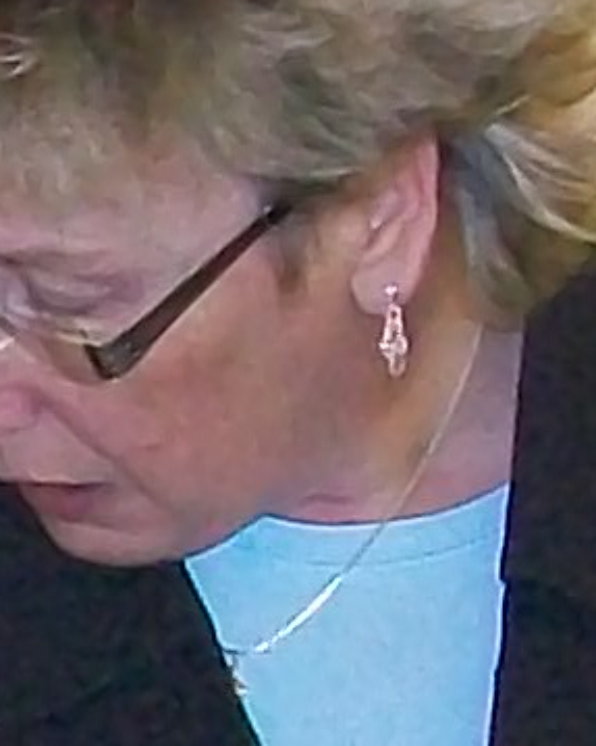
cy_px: 1041
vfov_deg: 6.0
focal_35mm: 319
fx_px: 7037
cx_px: -1522
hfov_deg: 4.5
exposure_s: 1/60
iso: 160
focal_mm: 5.7
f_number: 2.8
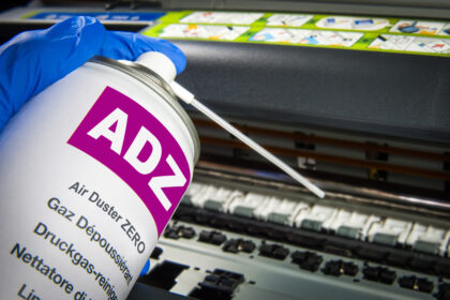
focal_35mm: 52
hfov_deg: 37.9
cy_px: 150
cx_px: 225
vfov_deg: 25.8
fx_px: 656
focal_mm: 35
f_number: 11
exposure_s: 1/13
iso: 400
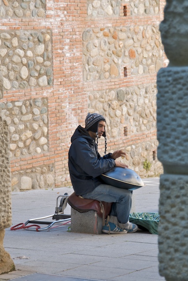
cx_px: 94
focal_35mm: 135
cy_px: 140
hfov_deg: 10.2
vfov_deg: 15.2
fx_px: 1057
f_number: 5.6
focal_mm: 90
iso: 100
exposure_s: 1/25
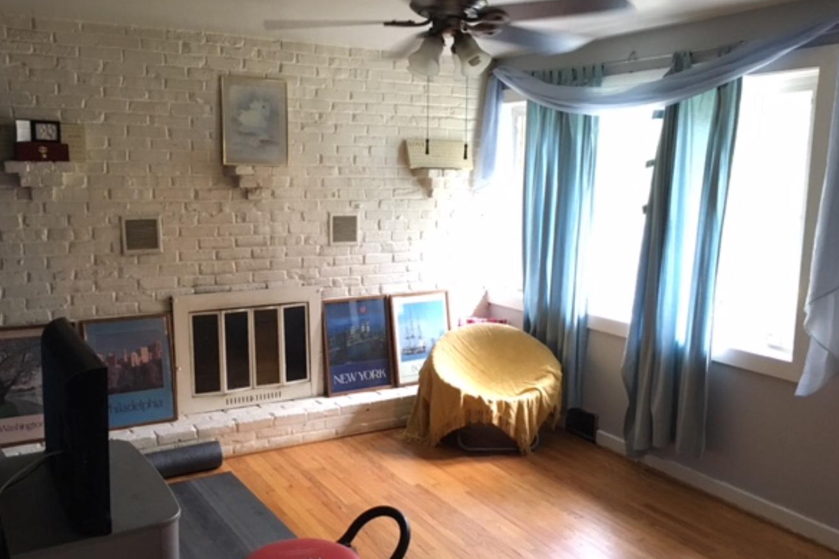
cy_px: 299
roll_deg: -0.1
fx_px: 769
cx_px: 394
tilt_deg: -9.3
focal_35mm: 33
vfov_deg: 39.9
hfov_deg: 57.2
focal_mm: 4.15
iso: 200
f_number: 2.2
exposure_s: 1/30
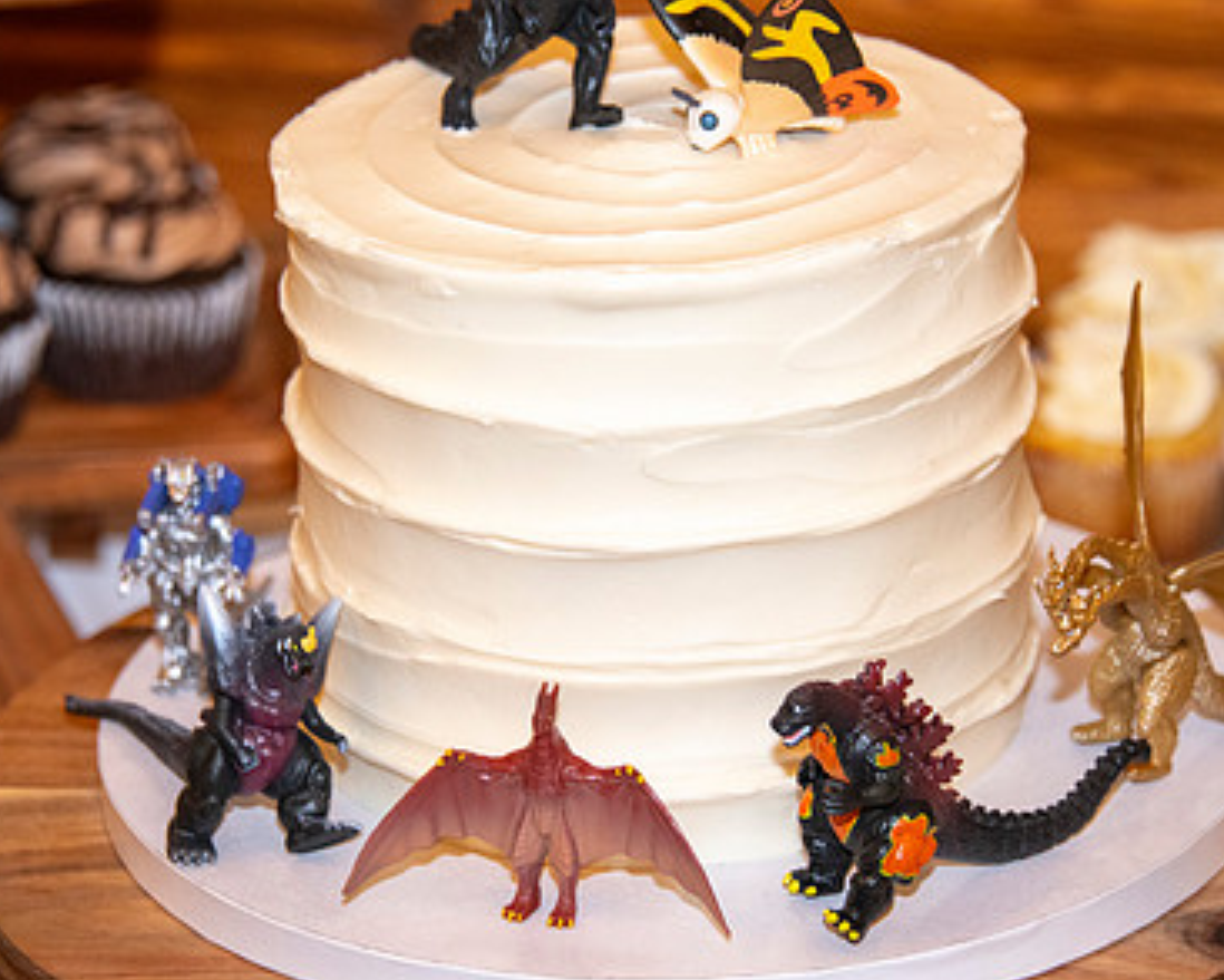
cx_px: 572
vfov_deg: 7.7
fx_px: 7283
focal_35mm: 201
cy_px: 457
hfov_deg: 9.6
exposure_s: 1/60
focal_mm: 135
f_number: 5.6
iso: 2000
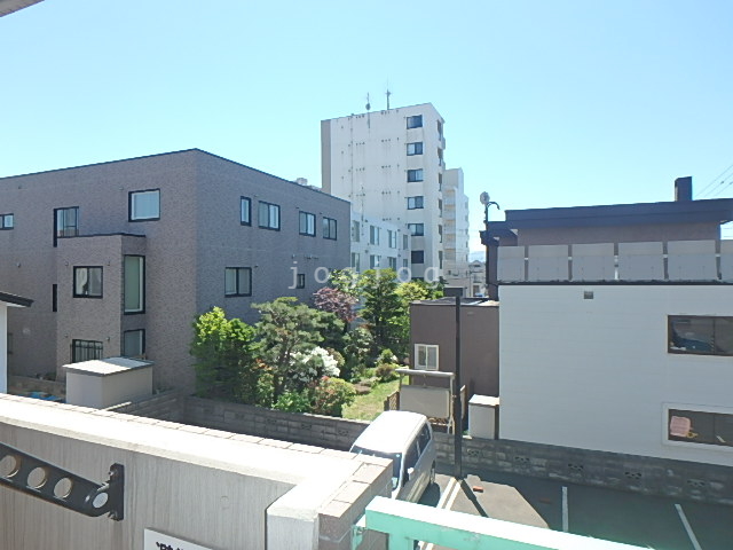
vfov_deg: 63.4
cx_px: 366
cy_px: 275
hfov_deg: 79.0
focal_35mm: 21
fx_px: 445
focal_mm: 3.7
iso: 125
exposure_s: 1/500
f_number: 3.5
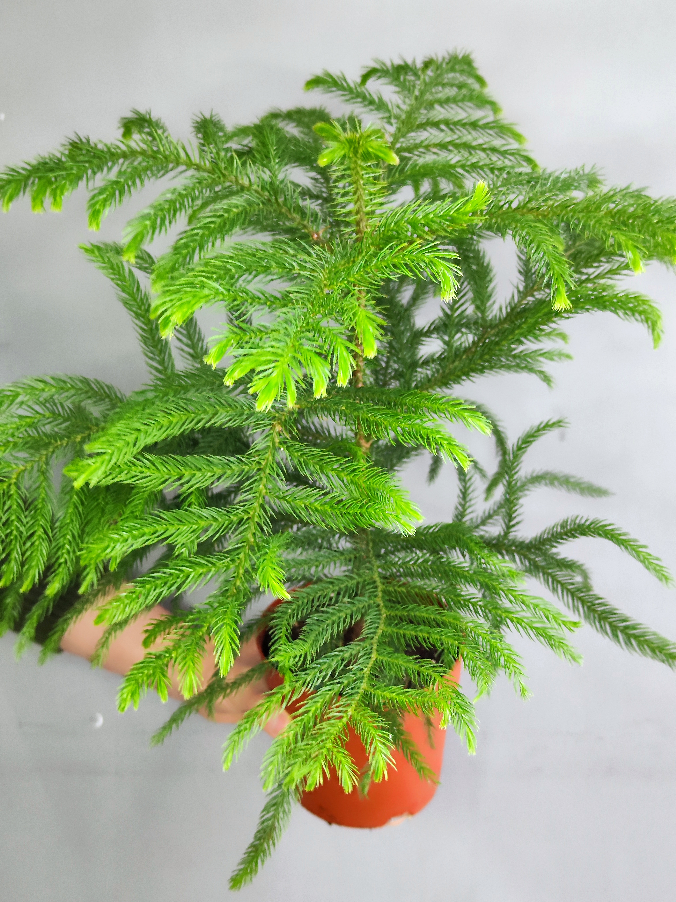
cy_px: 451
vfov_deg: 73.9
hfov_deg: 58.9
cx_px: 338
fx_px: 599
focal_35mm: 23
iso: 1401
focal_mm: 7.01
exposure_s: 1/50
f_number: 1.69
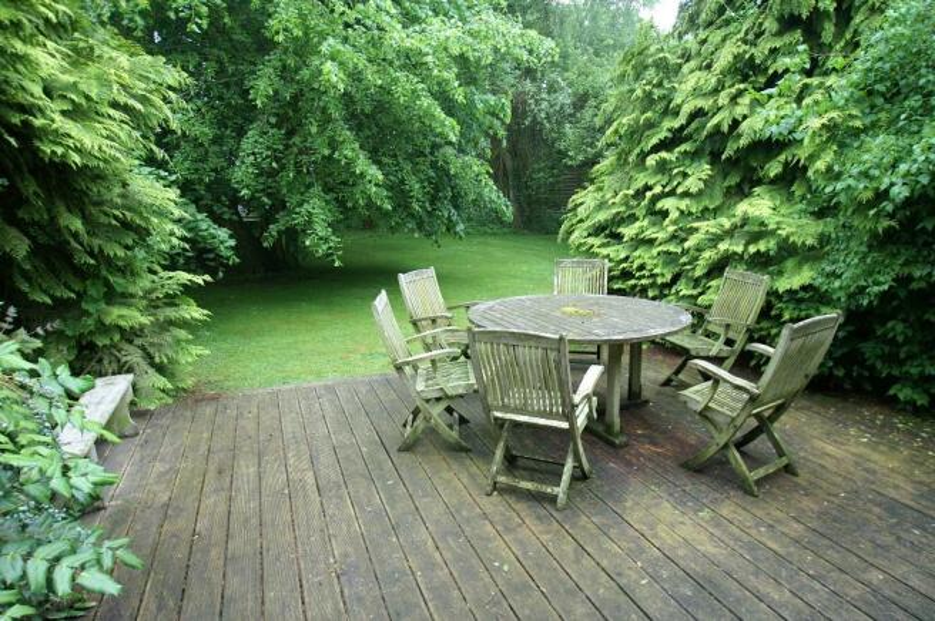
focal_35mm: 22
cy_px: 310
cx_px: 468
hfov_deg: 77.4
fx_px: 584
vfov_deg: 56.0
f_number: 5.6
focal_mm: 15
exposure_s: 1/40
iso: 100
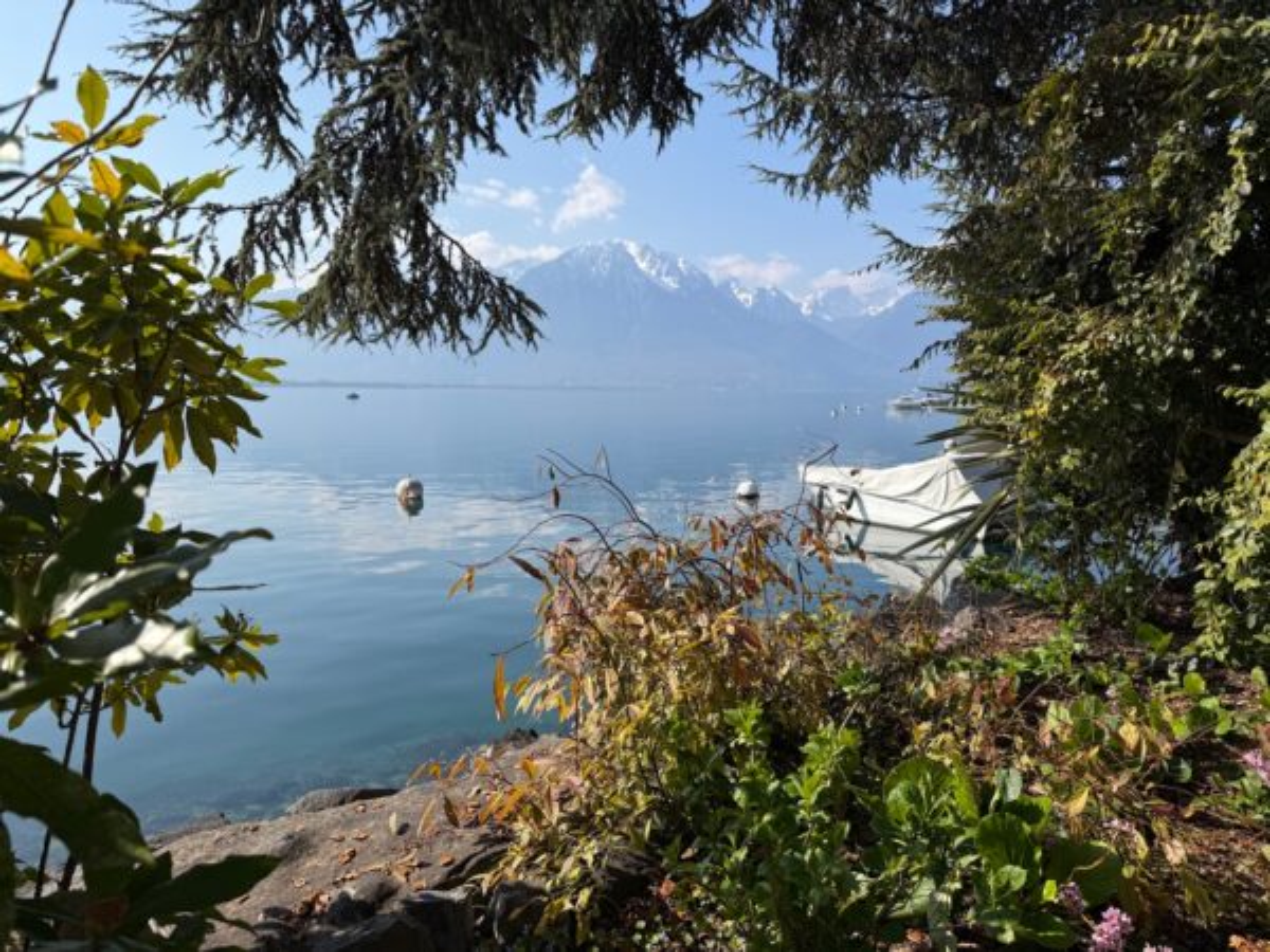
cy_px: 476
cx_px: 635
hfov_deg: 71.6
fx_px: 881
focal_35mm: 24
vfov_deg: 56.8
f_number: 1.78
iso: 80
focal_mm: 6.76
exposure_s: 1/4673
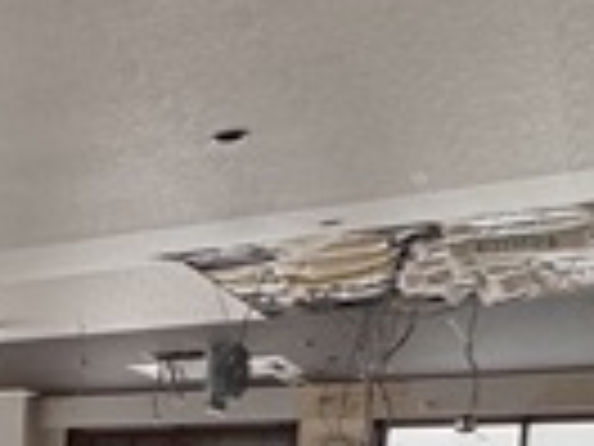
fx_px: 1167
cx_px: -531
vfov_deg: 19.6
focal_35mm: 68
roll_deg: -1.2
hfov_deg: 19.5
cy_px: 604
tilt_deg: -4.1
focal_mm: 2.22
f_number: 2.2
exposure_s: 1/99
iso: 160
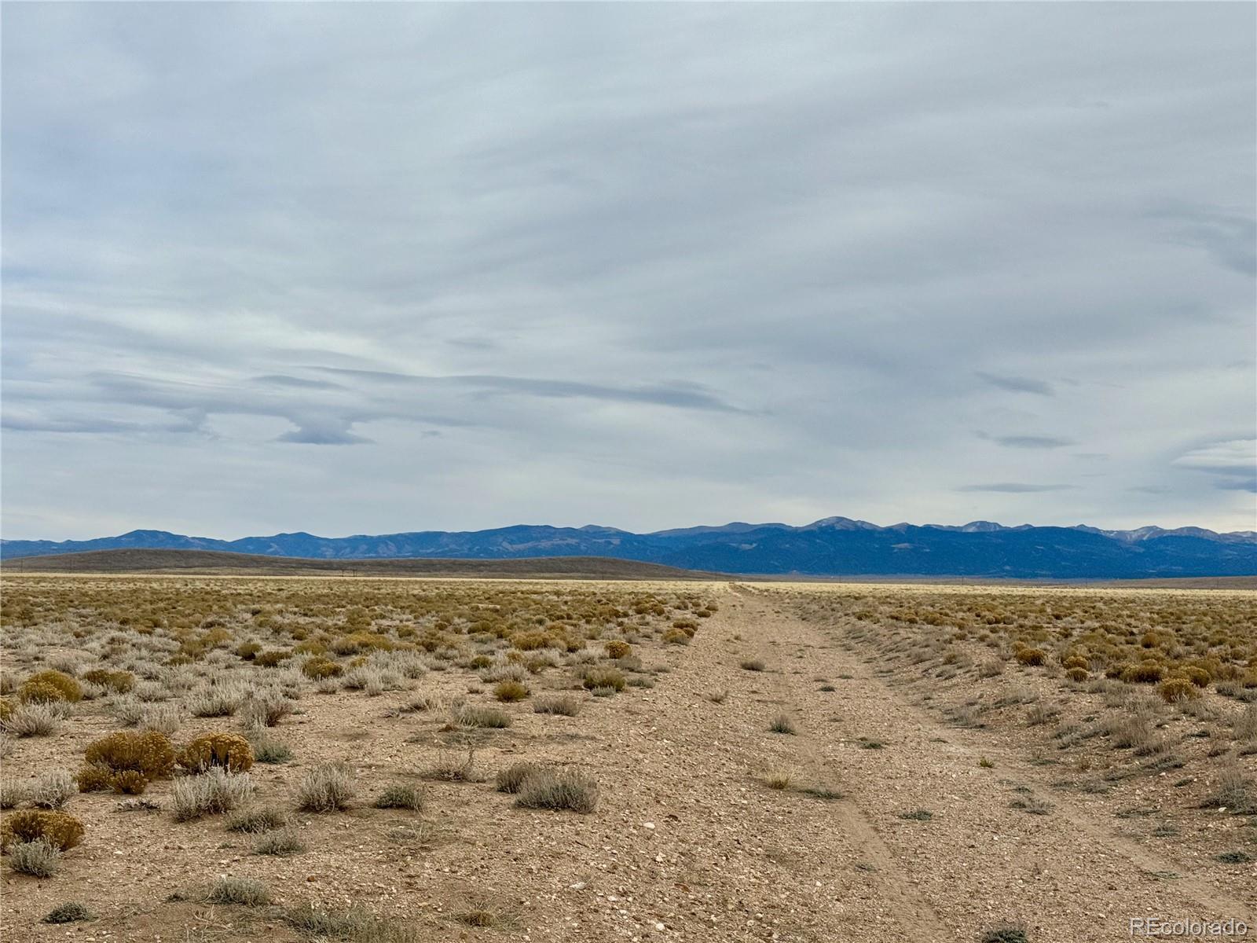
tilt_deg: +3.1
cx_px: 628
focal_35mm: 48
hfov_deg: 39.7
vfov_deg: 30.3
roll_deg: -1.6
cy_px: 472
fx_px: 1743
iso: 64
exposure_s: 1/7937
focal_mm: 6.76
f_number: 1.78
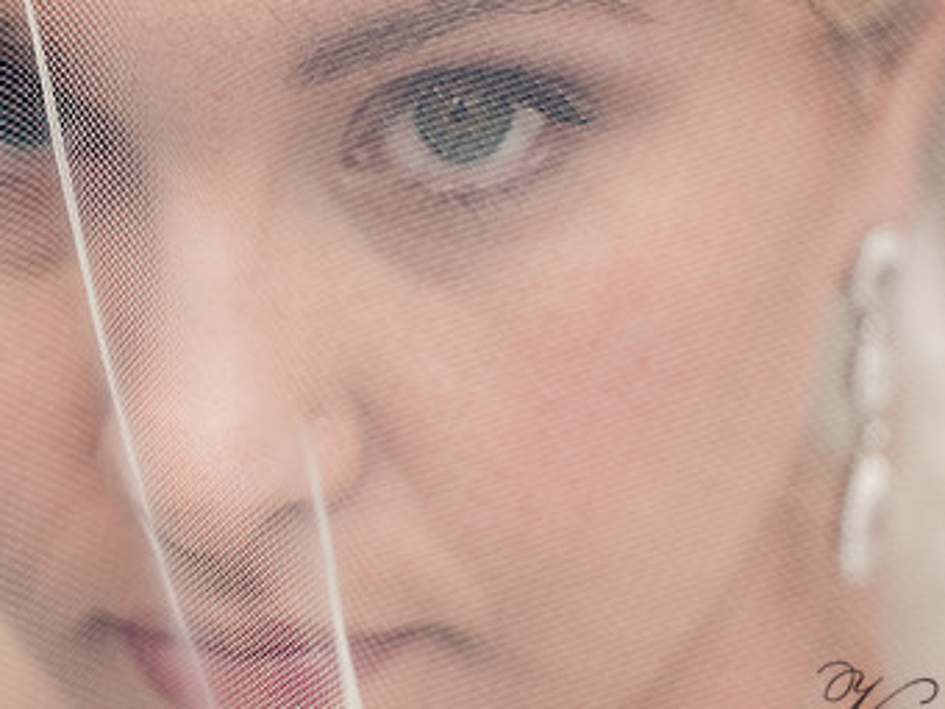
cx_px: 192
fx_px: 2239
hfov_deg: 23.5
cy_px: 311
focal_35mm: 82
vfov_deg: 18.0
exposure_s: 1/640
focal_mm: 50
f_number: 3.5
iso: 400
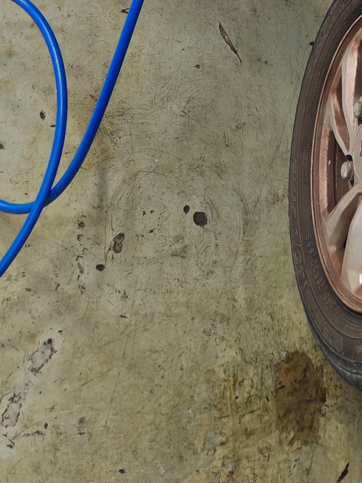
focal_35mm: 81
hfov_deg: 17.1
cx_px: 479
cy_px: -211
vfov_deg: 21.0
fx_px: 1129
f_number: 1.9
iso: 500
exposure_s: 1/50
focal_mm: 6.67
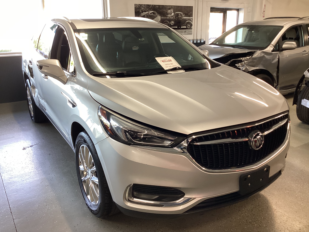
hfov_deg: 58.4
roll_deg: +0.2
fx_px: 277
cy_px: 116
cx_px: 154
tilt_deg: -17.3
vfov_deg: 45.4
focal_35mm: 31
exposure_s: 1/60
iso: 100
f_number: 2.4
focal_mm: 3.3
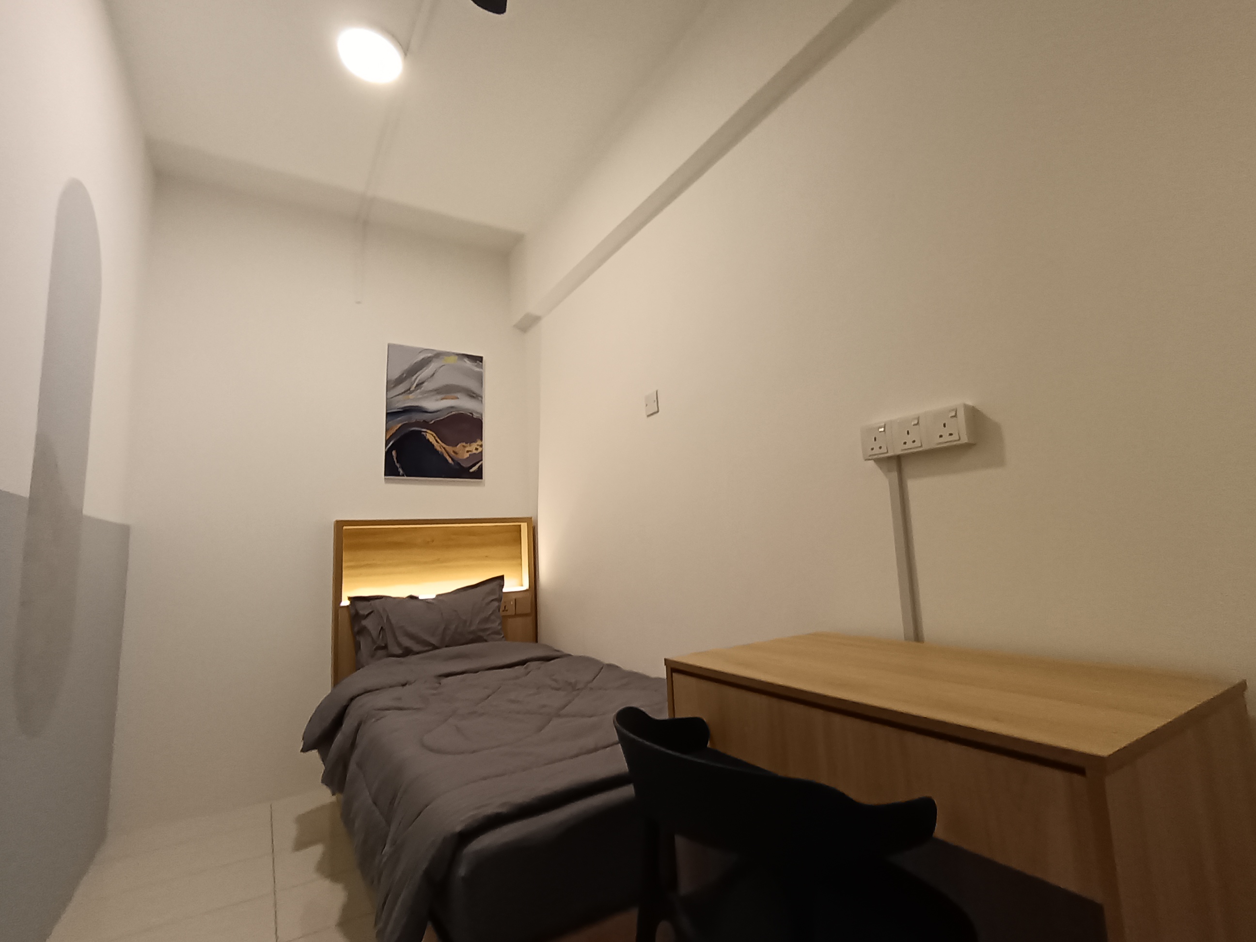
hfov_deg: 91.0
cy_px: 471
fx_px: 617
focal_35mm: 17
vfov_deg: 74.7
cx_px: 628
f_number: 2.2
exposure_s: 1/50
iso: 643
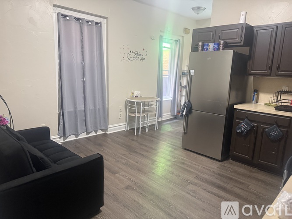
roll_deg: -2.5
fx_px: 202
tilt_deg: -10.6
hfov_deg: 71.6
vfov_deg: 56.8
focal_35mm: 24
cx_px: 146
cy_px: 110
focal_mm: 6.76
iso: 800
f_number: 1.78
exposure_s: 1/60
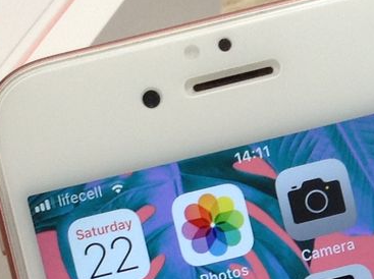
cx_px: 279
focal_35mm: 144
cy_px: 523
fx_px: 1553
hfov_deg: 13.7
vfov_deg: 9.7
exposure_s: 1/60
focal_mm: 3.3
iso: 25
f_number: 2.4
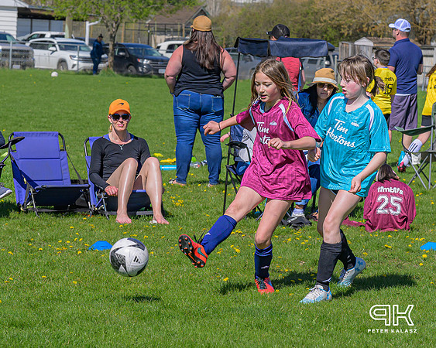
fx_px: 2331
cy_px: 200
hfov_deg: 10.7
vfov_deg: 8.5
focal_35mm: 181
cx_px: 192
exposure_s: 1/500
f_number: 6.3
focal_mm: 73
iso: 180
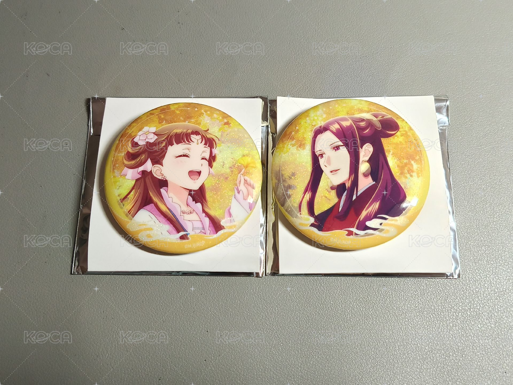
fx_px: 504
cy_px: 192
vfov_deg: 41.8
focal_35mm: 34
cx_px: 256
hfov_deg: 54.0
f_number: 1.75
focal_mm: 5.24
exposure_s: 1/60
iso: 640
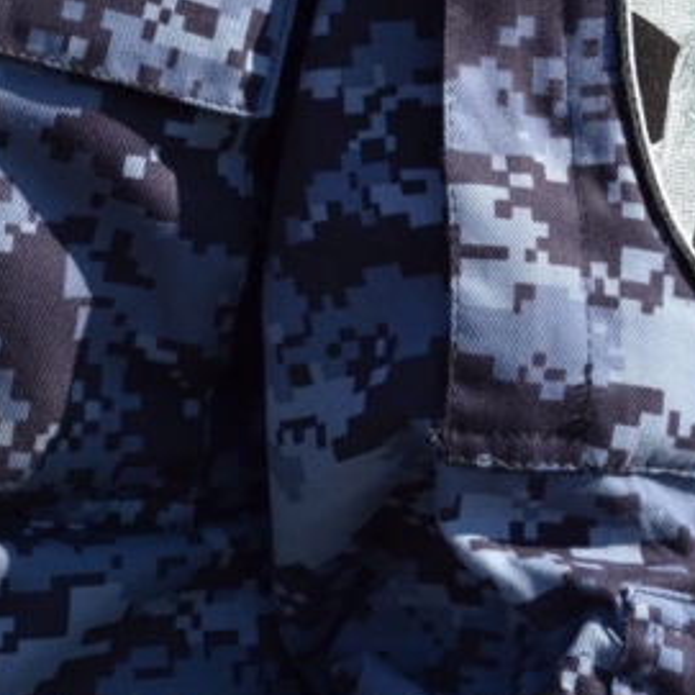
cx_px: 544
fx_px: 3044
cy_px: 144
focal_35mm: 134
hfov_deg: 13.0
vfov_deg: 13.0
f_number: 7.1
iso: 100
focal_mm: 38
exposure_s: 1/200
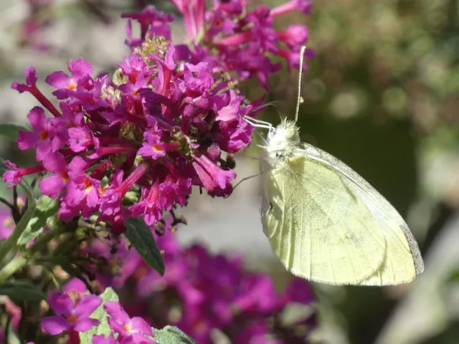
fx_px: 5675
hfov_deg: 4.6
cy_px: 172
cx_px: 230
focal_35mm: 428
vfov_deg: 3.5
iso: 100
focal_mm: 76.7
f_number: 5.6
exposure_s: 1/100
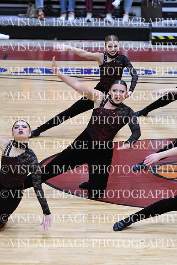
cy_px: 132
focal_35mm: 232
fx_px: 1710
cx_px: 88
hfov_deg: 5.9
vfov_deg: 8.9
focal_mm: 155
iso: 3200
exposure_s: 1/400
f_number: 2.8
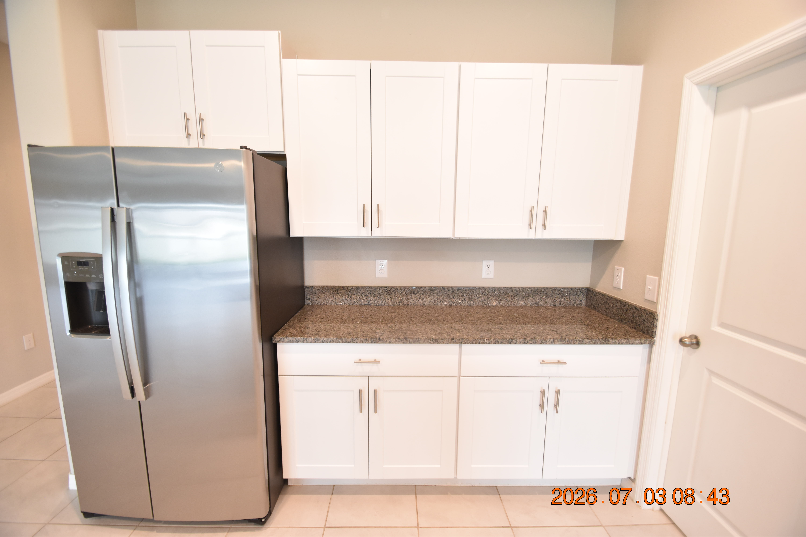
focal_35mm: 15
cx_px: 403
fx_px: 336
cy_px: 268
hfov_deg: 100.4
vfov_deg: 77.3
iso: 800
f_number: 3.5
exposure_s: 1/30
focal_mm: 10
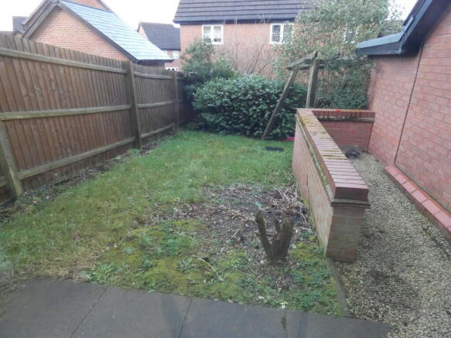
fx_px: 261
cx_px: 226
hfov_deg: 81.8
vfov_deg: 66.0
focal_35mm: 20
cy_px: 169
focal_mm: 3.6
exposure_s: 1/60
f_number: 2.8
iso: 640
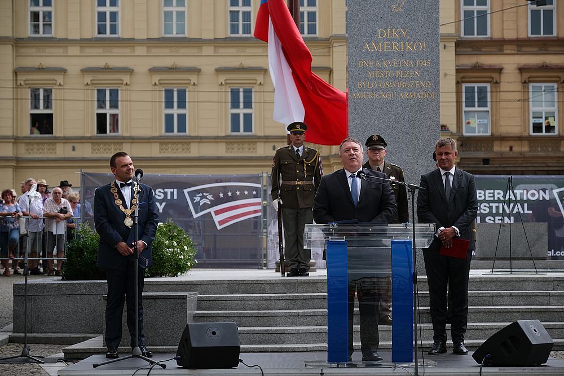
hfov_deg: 24.5
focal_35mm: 83
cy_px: 188
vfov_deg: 16.5
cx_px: 282
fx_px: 1300
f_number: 2.8
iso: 250
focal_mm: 55
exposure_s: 1/500
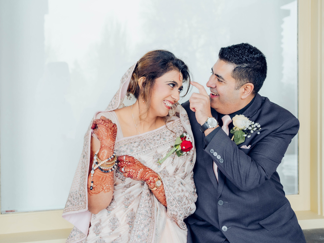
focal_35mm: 43
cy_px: 106
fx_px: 402
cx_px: 157
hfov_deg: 43.8
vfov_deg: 33.6
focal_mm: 35
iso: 320
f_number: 3.5
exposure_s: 1/50
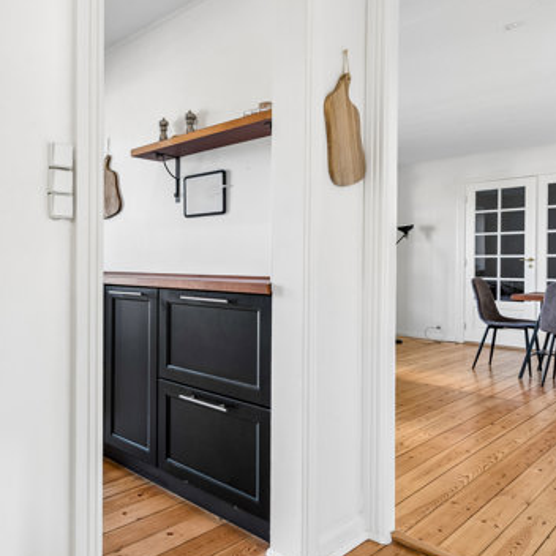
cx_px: 125
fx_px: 491
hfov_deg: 55.6
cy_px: 265
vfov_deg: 59.0
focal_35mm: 27
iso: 320
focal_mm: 14
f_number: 9
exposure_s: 1/8
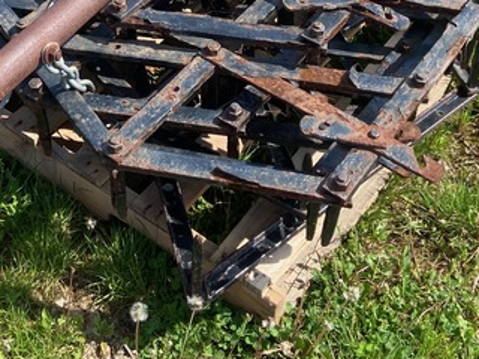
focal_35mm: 65
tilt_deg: -41.5
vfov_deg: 21.4
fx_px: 899
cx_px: 190
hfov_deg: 29.7
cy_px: -34
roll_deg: +1.2
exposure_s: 1/1124
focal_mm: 4.25
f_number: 1.8
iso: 32
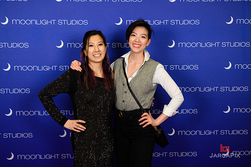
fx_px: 334
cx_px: 126
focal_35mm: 48
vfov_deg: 28.0
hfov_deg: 41.1
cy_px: 84
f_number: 5
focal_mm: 48
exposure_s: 1/200
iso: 800
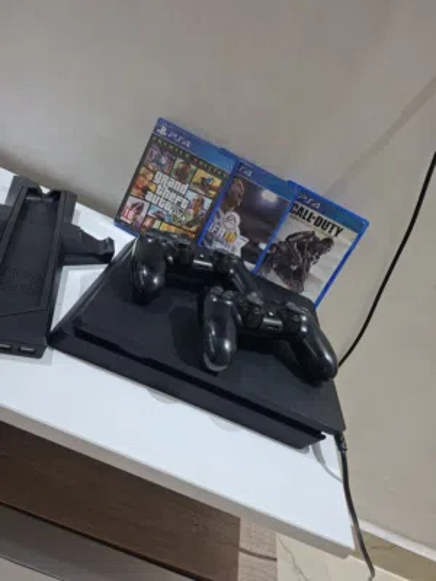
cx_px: 218
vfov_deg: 73.9
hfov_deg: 58.9
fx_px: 386
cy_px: 290
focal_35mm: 23
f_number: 1.8
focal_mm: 5.54
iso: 250
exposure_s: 1/33
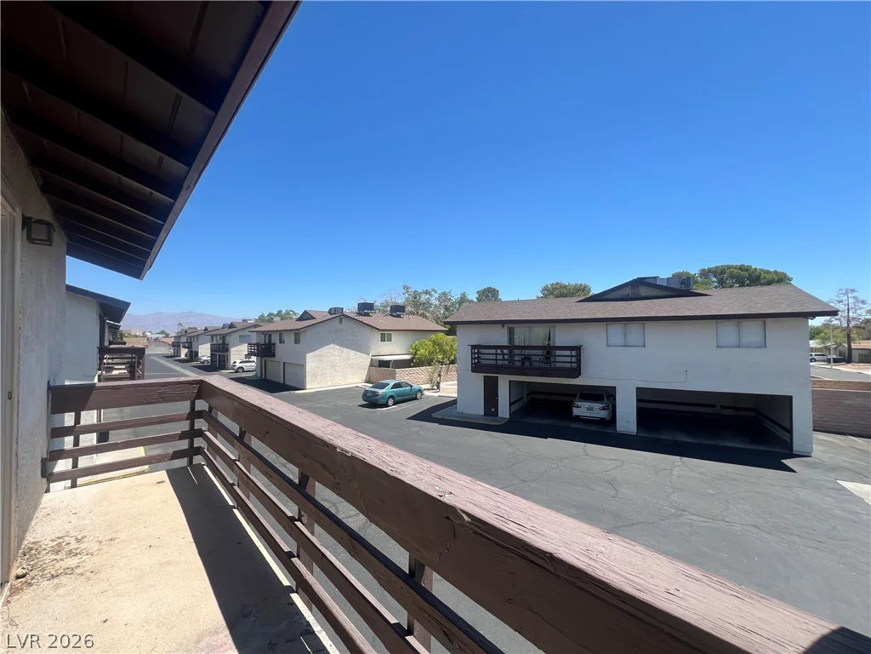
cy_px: 327
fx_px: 327
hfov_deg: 106.2
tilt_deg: +0.1
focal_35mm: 13
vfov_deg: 89.9
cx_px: 436
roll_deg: +0.3
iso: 32
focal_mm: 1.57
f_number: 1.8
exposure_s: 1/1488
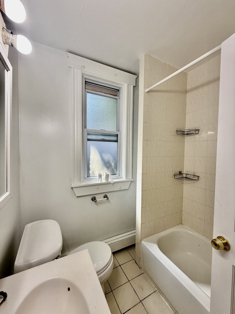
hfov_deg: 85.7
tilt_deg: -1.5
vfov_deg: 102.1
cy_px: 157
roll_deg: -1.0
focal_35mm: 14
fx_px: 127
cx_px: 118
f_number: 2.2
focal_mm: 2.22
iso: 40
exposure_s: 1/108
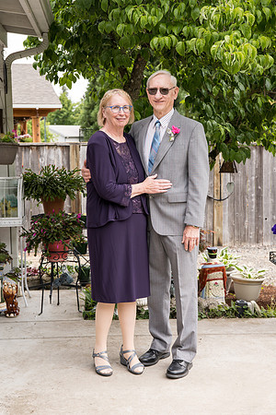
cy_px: 208
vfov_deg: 35.6
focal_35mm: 56
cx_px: 138
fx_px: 644
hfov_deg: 24.2
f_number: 5
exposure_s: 1/500
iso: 400
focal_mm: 56
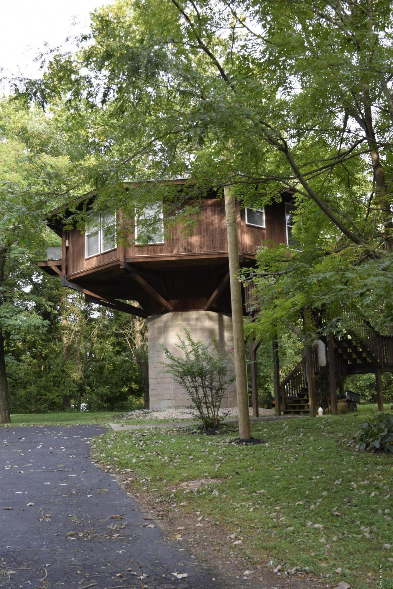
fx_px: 639
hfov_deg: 34.2
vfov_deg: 49.6
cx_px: 196
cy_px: 294
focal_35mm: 39
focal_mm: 26
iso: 400
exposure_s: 1/125
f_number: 7.1
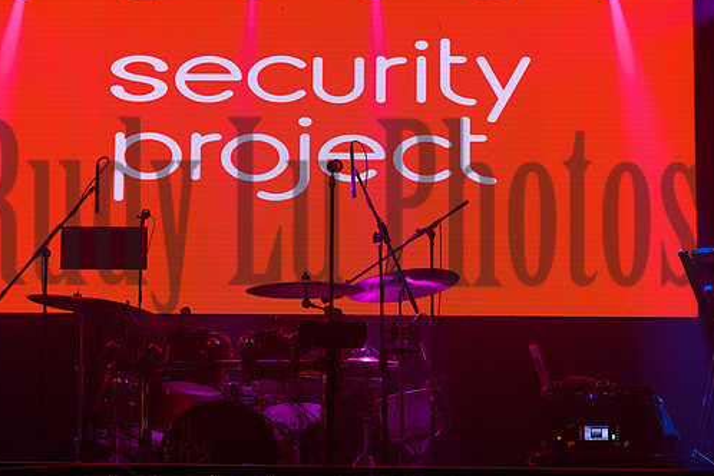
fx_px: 1765
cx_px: 357
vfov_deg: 15.4
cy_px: 212
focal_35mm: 89
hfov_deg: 22.9
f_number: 6.3
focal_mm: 70
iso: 3200
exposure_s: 1/200
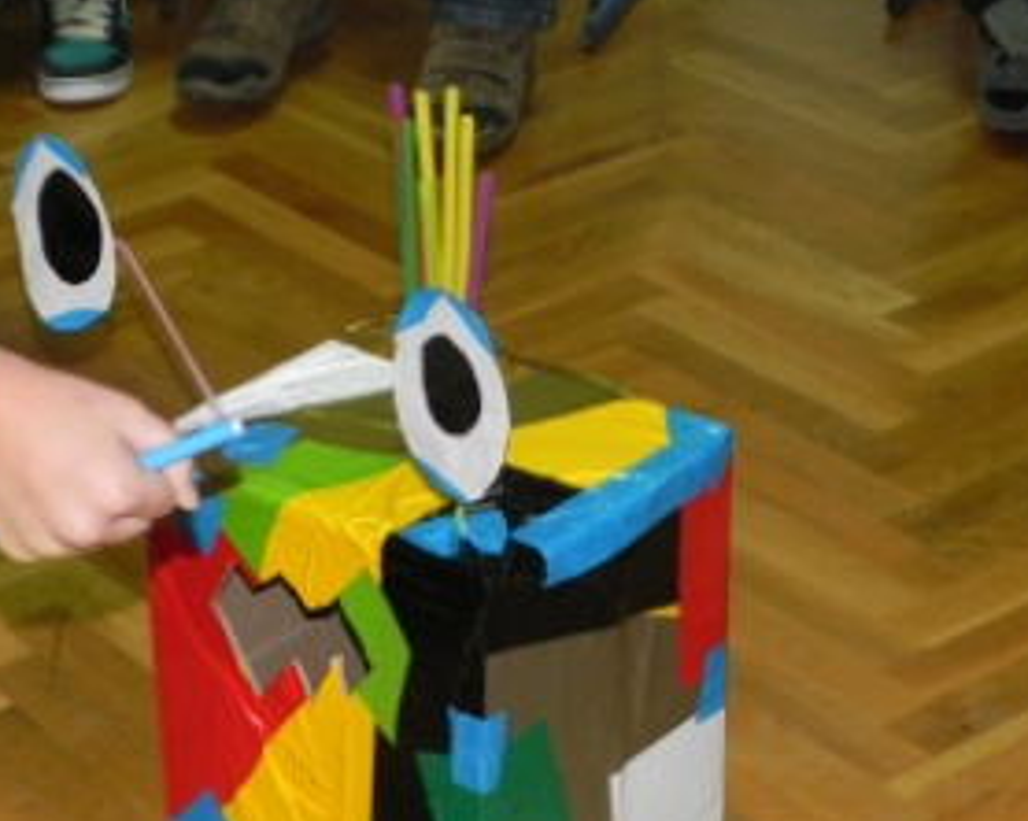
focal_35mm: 104
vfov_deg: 14.8
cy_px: 518
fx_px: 3162
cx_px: 311
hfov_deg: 18.4
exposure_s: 1/30
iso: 200
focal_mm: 11.8
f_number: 3.5
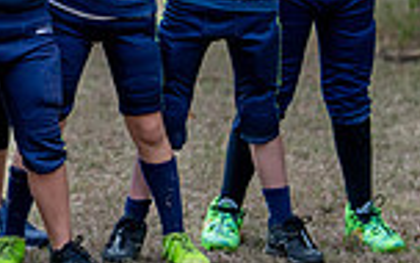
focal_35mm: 242
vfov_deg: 5.4
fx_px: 2770
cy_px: -78
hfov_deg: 8.5
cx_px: -136
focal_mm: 50
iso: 320
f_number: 1.6
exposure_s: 1/400
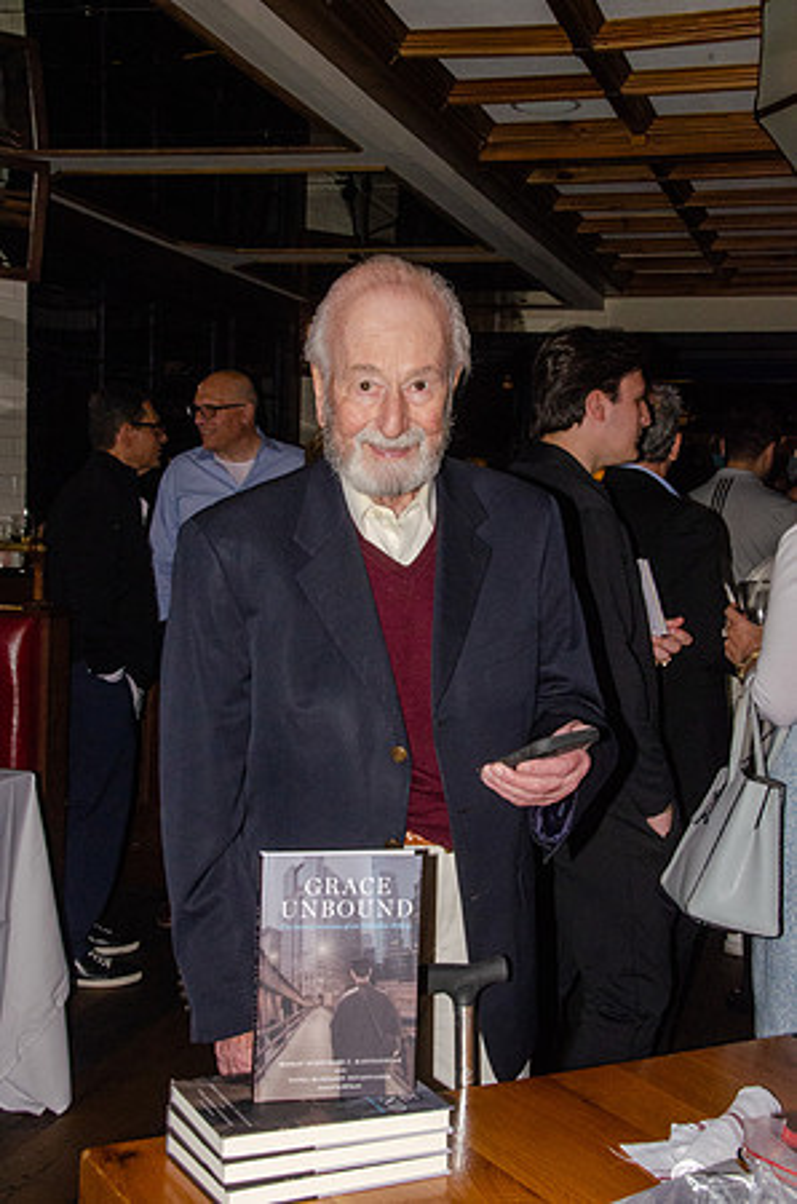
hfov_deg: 27.9
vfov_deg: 41.2
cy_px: 602
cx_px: 398
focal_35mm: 48
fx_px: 1601
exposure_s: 1/250
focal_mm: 32
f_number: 22
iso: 2500
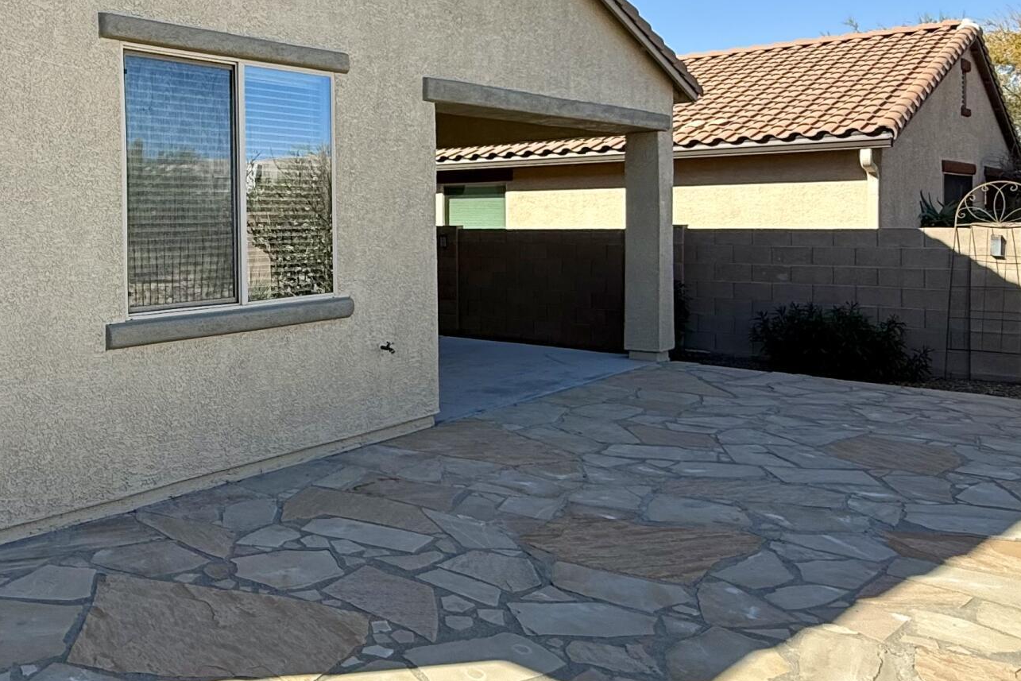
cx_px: 211
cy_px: 230
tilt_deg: -0.3
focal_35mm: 34
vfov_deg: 38.5
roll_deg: +1.3
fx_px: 964
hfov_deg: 52.4
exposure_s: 1/694
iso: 50
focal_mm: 2.22
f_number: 2.2
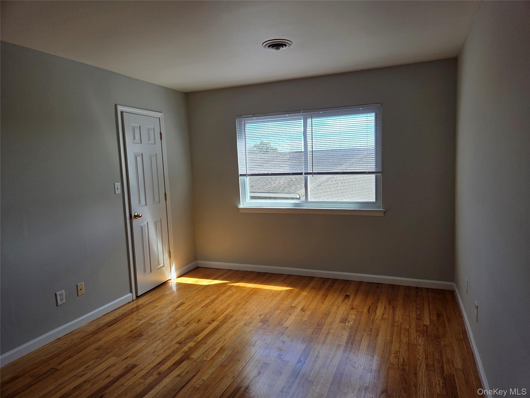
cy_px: 199
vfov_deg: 58.9
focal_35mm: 23
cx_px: 265
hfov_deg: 73.9
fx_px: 352
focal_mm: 5.4
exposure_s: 1/722
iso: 80
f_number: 1.8
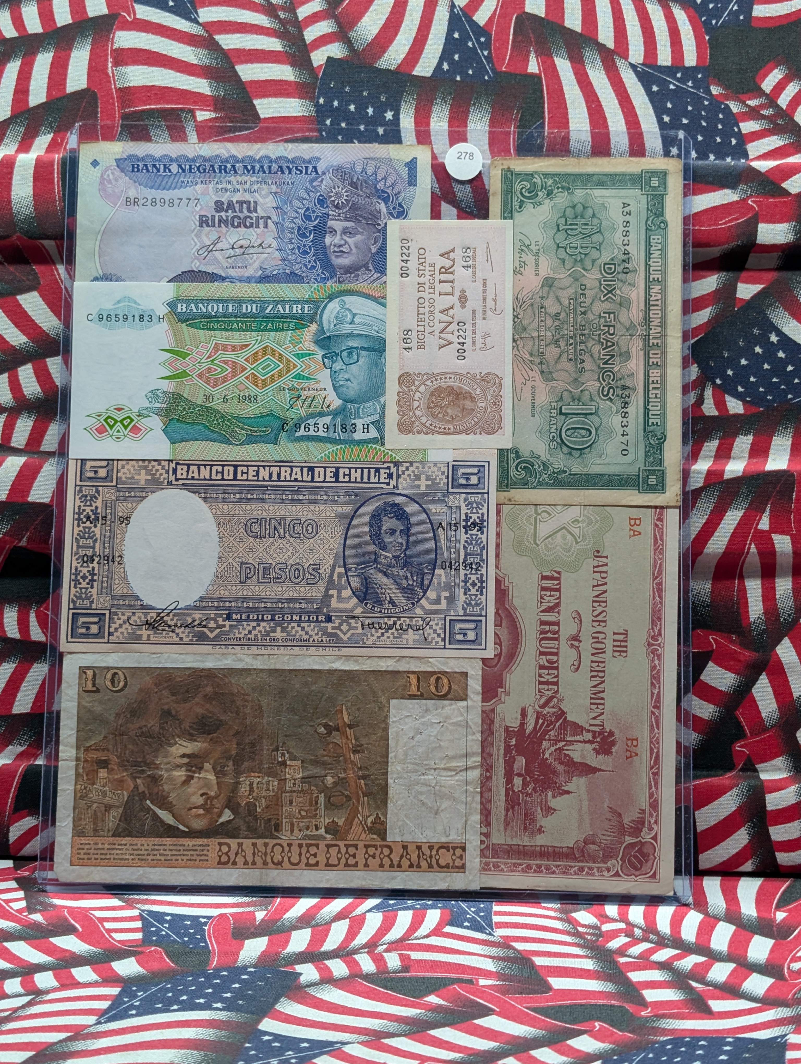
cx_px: 400
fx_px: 1508
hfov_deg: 29.7
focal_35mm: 49
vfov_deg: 38.9
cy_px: 532
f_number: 1.68
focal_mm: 6.9
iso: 129
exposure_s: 1/175
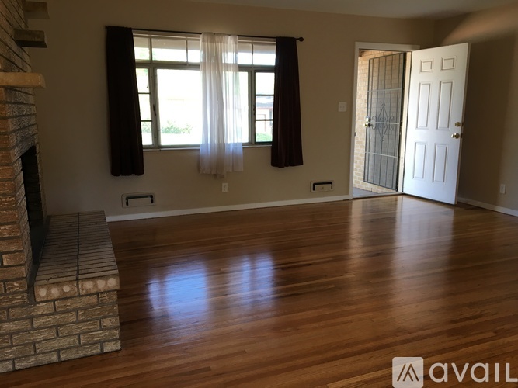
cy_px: 194
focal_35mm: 29
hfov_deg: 61.7
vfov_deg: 48.2
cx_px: 259
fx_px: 434
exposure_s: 1/40
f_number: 2.2
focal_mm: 4.15
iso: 25
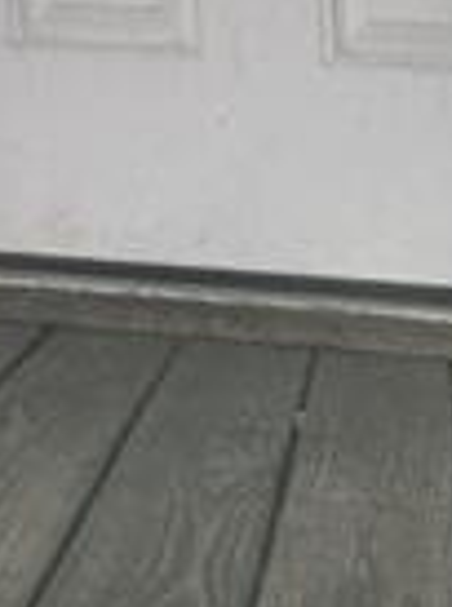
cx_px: -545
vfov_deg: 10.1
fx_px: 2851
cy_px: -1001
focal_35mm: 163
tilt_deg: +17.4
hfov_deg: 8.5
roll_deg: -1.5
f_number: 2.2
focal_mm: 4.15
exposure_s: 1/455
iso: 25
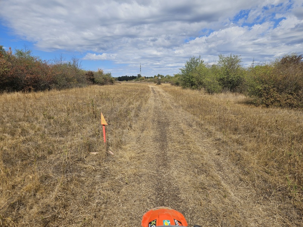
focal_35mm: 23
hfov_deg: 73.9
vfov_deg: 58.9
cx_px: 152
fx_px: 201
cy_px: 114
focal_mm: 5.4
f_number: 1.8
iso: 25
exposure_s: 1/2797
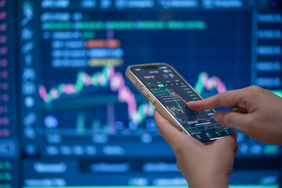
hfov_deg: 22.6
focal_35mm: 90
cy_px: 94
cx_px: 141
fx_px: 705
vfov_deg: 15.2
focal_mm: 90
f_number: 2.8
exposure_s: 1/60
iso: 160
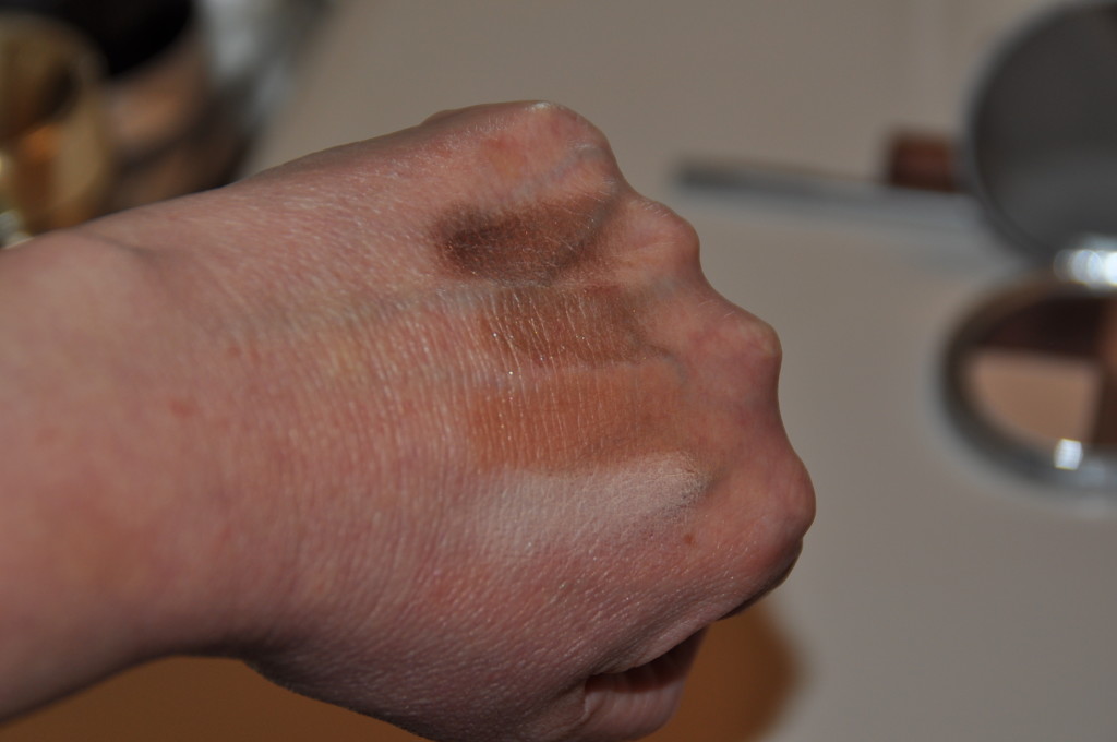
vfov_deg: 13.8
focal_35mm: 99
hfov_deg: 20.6
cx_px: 558
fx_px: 3068
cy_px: 371
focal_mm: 66
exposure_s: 1/125
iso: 200
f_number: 5.6
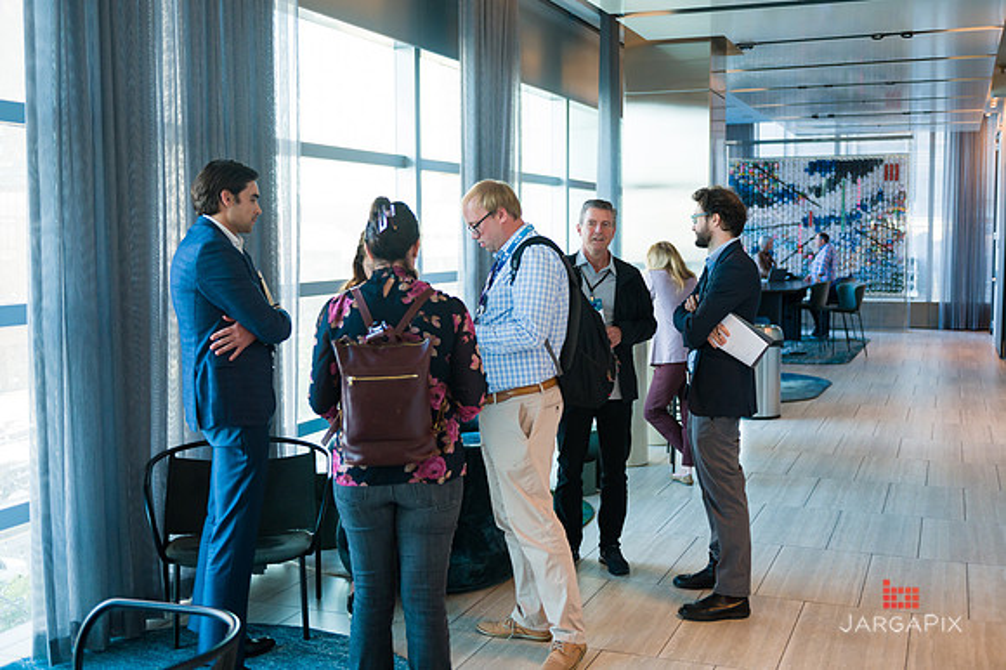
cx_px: 504
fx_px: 1117
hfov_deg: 48.5
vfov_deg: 33.4
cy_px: 323
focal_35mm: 40
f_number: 3.2
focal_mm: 38
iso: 1000
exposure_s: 1/320
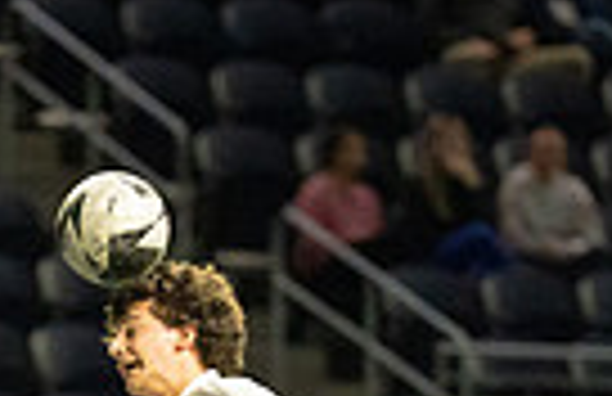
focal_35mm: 971
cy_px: 813
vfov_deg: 1.4
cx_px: 125
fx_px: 16358
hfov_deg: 2.1
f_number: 2.8
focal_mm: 200
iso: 5000
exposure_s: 1/1250
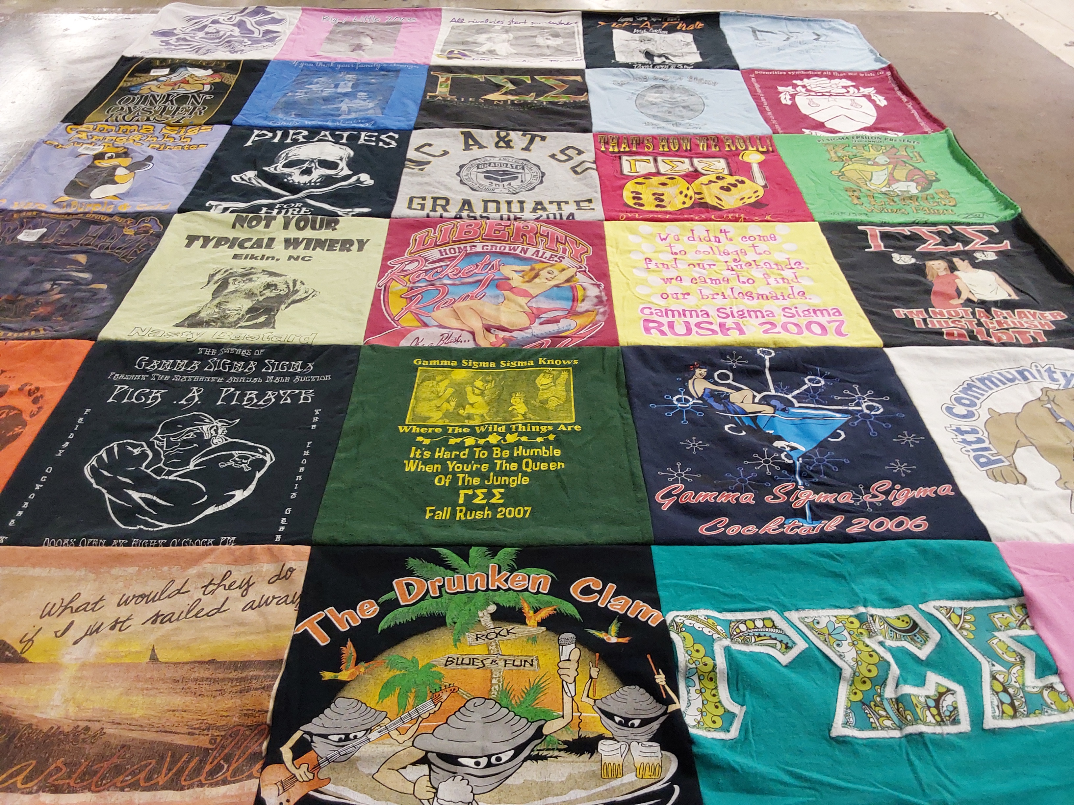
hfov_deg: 63.4
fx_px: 869
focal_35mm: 28
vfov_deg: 49.7
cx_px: 537
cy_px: 402
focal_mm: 2.91
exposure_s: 1/60
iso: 125
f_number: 1.9
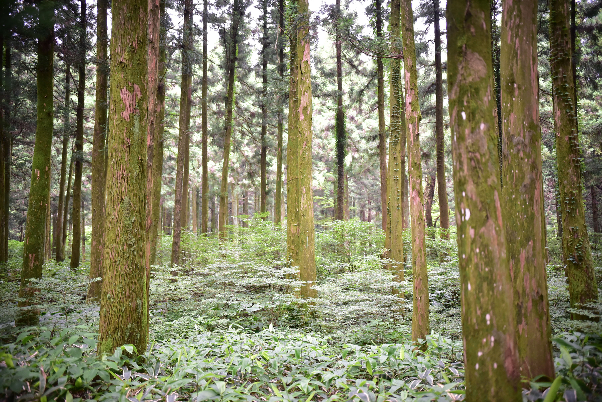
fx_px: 535
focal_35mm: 32
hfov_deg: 58.7
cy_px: 201
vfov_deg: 41.1
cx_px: 301
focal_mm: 32
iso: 2000
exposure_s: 1/640
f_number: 1.8
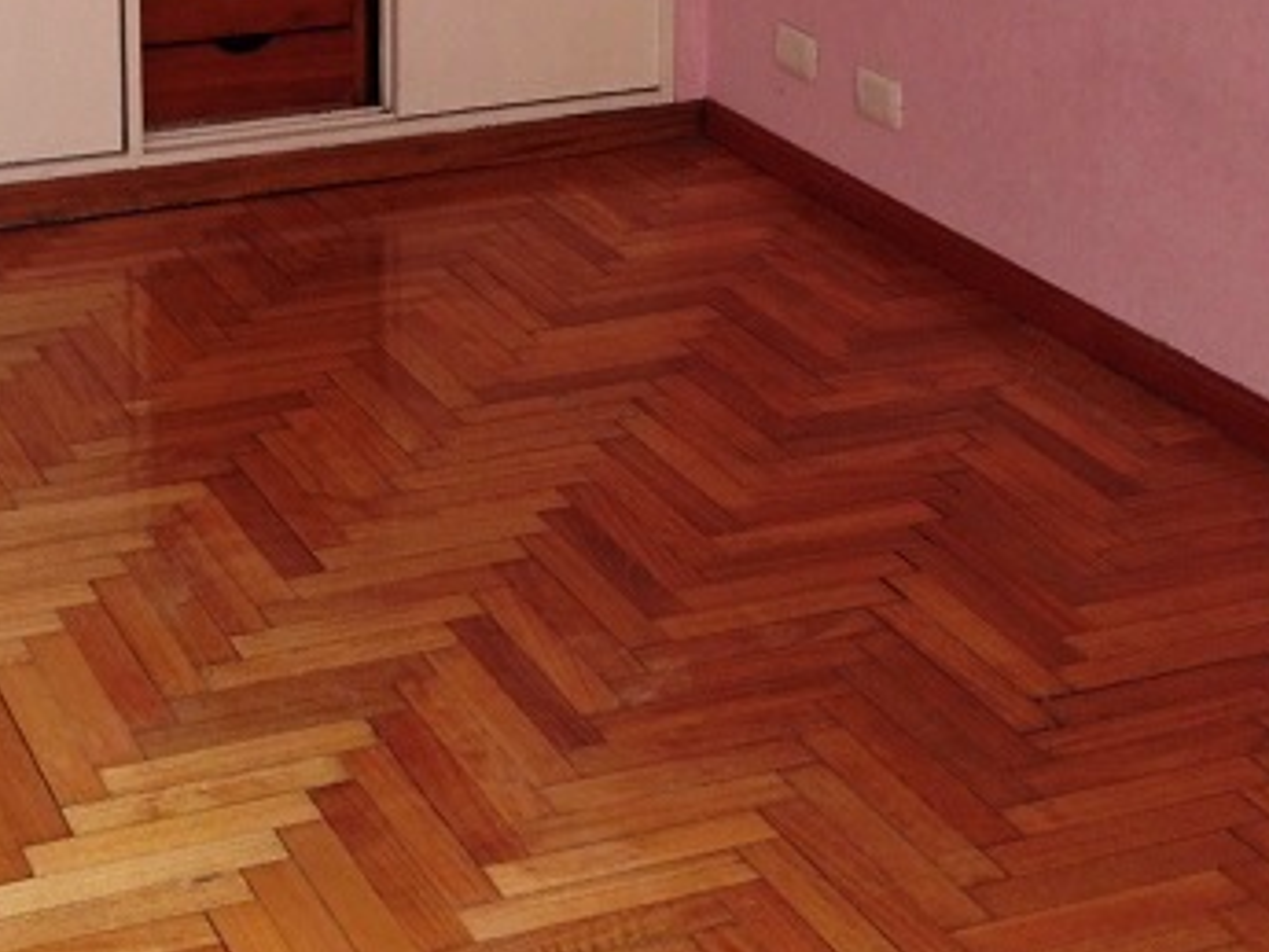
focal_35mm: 78
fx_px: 2860
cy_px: -151
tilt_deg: -11.6
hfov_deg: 24.6
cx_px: 232
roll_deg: +1.5
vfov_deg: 18.1
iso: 50
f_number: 2.4
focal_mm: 4.12
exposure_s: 1/30
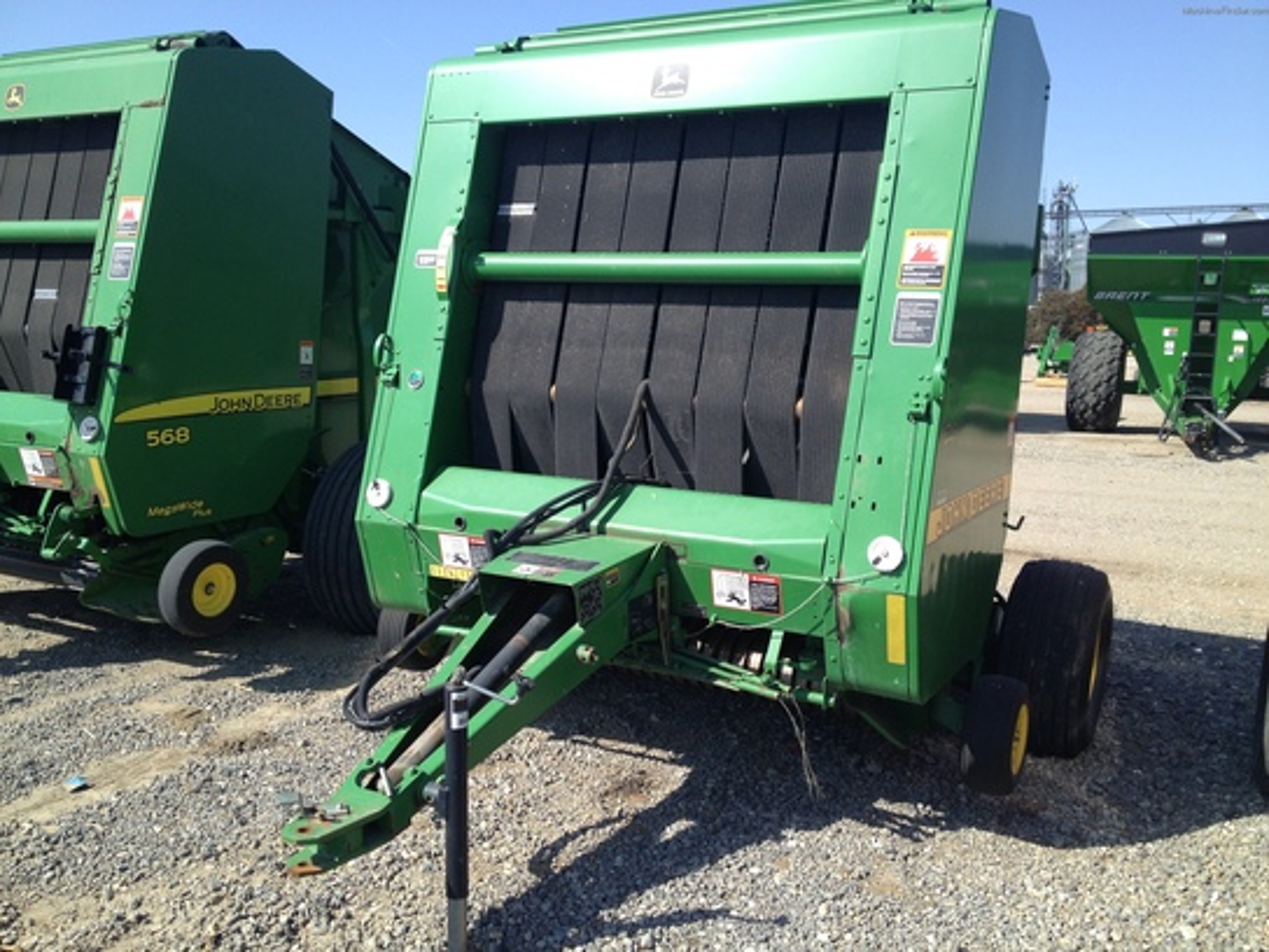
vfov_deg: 40.7
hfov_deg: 52.6
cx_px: 634
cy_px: 476
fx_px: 1283
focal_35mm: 35
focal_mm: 4.28
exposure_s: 1/986
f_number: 2.4
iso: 50
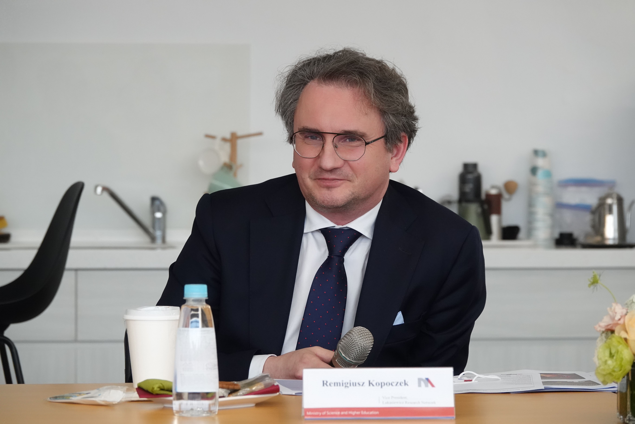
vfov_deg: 7.2
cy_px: 212
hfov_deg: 10.7
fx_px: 3386
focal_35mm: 192
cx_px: 318
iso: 2500
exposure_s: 1/250
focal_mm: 70.27
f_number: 4
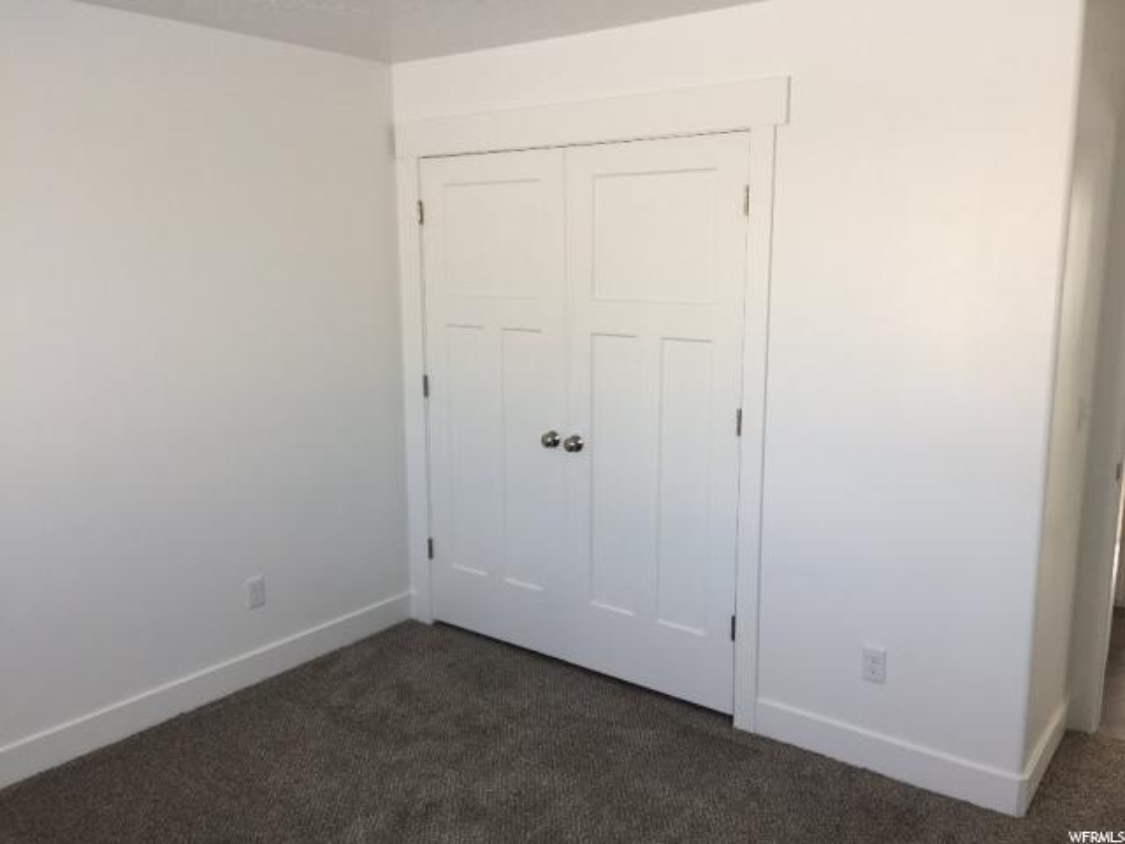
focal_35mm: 29
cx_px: 562
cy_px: 422
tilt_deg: -11.0
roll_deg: -0.3
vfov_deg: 48.2
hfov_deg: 61.7
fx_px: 942
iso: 32
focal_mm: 4.15
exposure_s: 1/120
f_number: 2.2
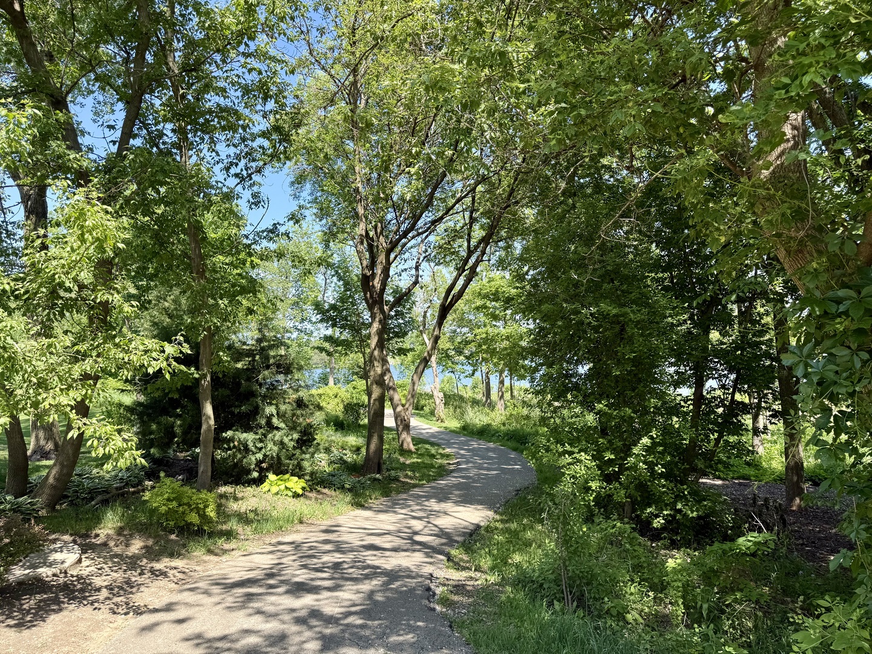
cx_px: 436
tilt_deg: +2.7
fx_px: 605
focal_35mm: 24
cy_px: 327
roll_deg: +2.6
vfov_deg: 56.8
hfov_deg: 71.6
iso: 80
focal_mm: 6.76
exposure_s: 1/992
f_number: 1.78
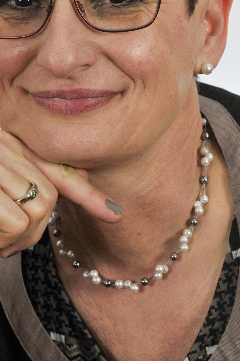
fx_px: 2204
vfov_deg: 9.4
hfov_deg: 6.2
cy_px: 87
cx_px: 95
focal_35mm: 220
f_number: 10
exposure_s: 1/160
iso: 200
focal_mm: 85
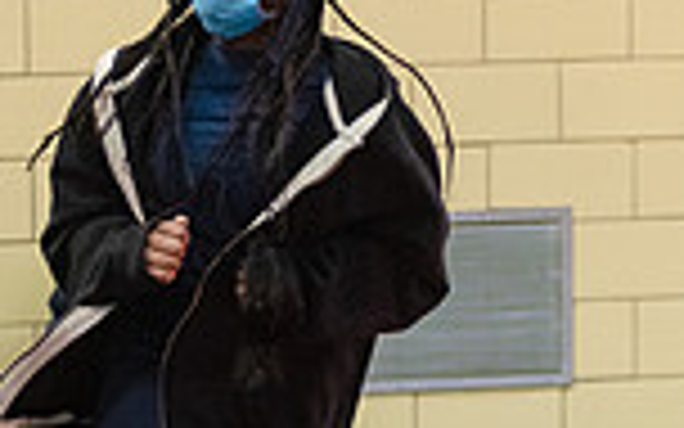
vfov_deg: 4.2
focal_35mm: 311
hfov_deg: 6.8
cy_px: 309
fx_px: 5797
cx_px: 256
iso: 4000
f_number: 3.5
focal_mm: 80
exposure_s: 1/400
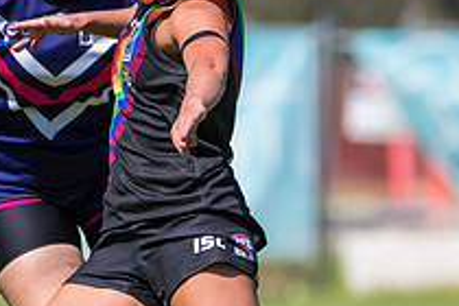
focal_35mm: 1619
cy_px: 268
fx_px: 20641
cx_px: 98
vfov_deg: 0.8
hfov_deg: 1.3
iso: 800
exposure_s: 1/3200
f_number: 6.3
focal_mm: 460
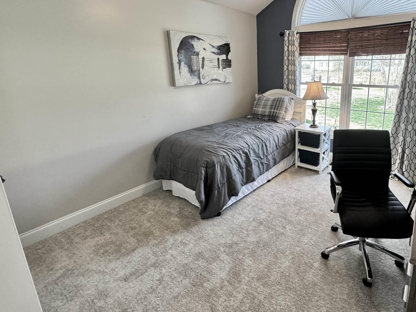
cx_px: 279
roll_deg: +0.1
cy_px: 121
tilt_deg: -12.6
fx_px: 228
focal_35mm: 19
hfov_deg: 81.6
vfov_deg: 67.8
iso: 250
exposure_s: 1/120
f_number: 2.2
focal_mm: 2.22
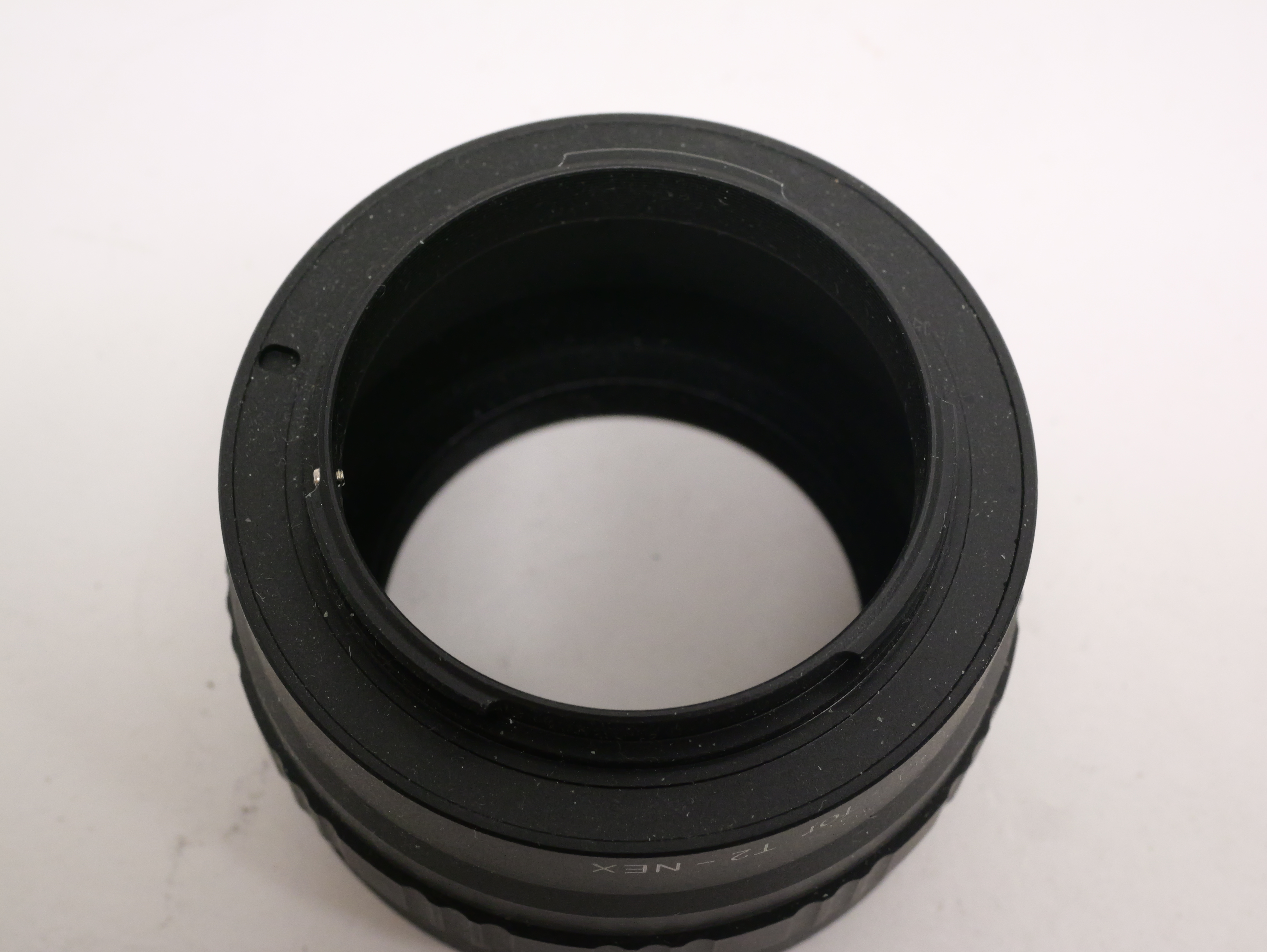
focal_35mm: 60
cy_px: 476
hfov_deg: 32.2
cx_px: 634
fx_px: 2197
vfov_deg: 24.4
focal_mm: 30
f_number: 8
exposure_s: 1/80
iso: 2500
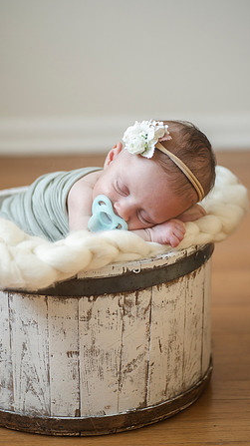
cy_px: 223
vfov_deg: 22.5
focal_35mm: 95
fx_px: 1121
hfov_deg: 12.7
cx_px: 110
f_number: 3
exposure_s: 1/250
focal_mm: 90
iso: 800
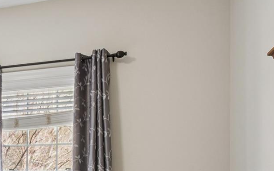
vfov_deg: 21.7
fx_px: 421
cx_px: -55
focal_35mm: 56
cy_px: 192
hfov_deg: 30.6
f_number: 13
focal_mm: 16.7
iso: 100
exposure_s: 1/2
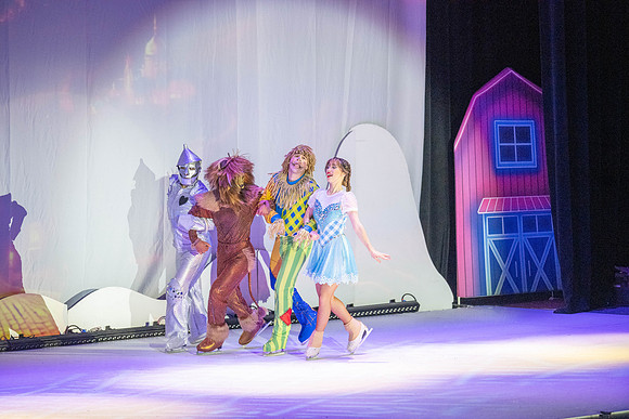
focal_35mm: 200
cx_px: 314
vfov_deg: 6.9
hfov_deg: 10.3
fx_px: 3495
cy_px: 210
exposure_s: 1/800
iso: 4000
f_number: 2.8
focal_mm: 200
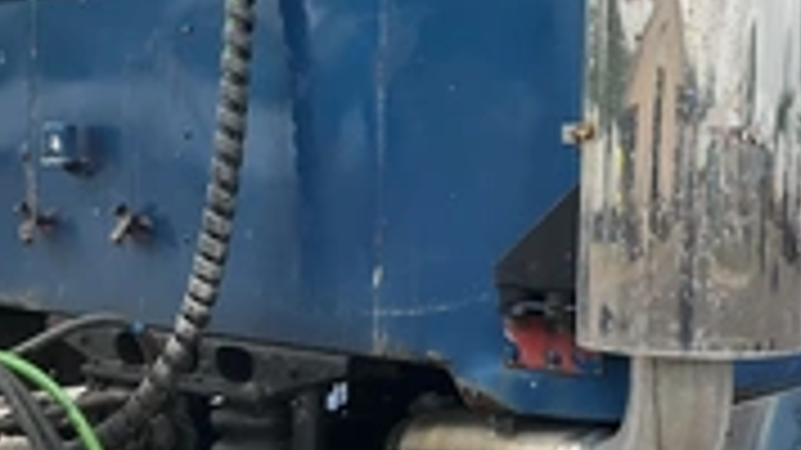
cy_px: 198
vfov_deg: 17.0
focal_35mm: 71
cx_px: 554
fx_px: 1508
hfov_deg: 29.5
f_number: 1.8
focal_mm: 3
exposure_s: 1/166
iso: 20
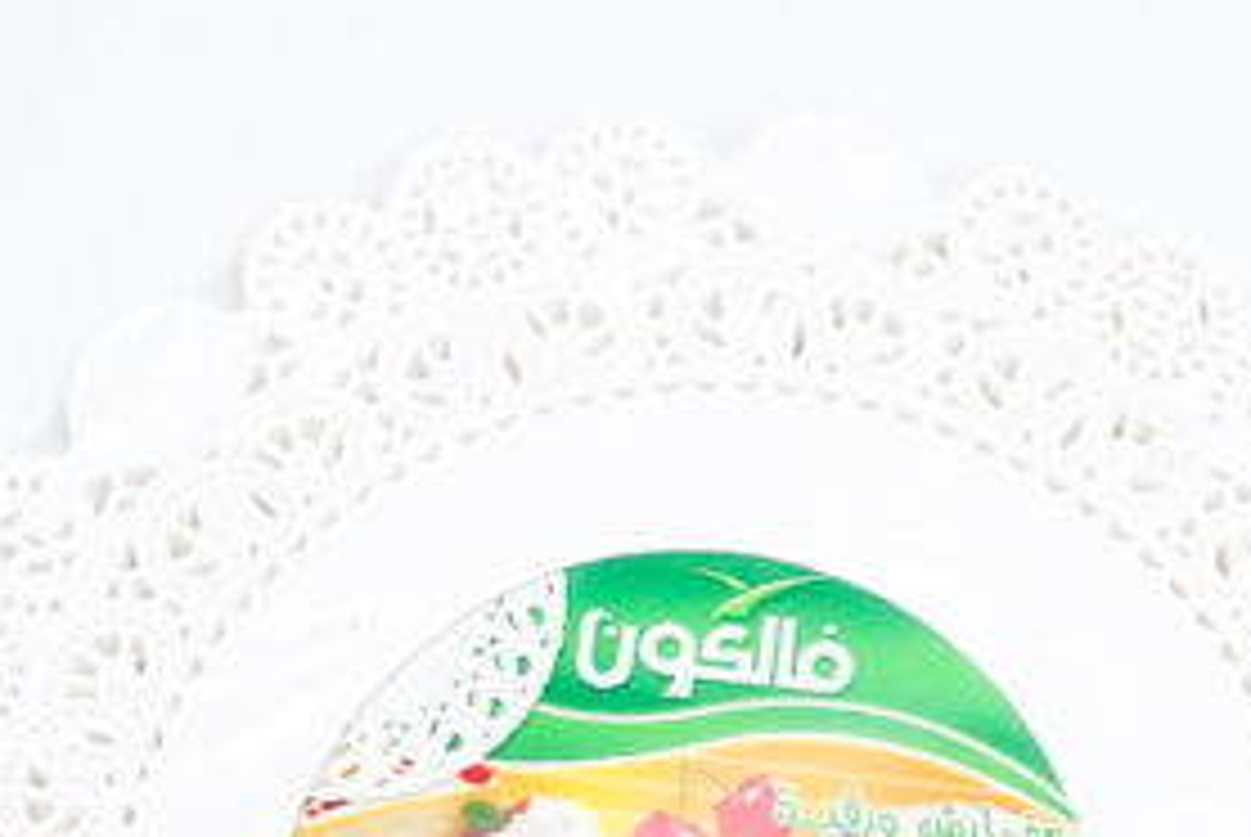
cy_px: 963
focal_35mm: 136
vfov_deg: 10.0
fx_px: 4731
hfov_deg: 15.1
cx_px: 734
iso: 3200
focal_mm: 54
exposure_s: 1/200
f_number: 9
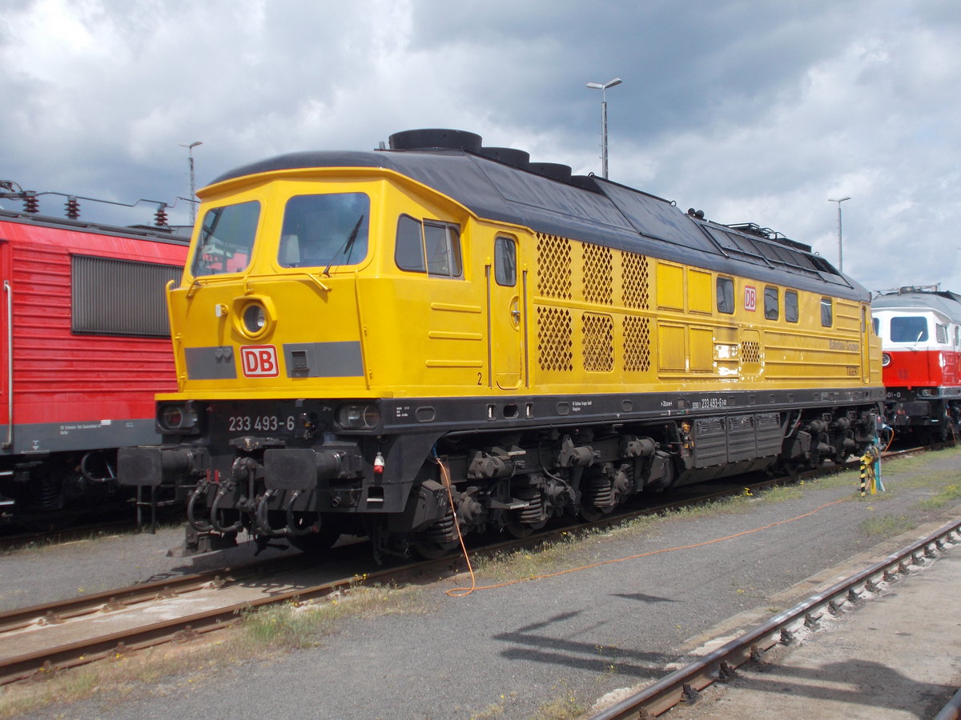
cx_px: 480
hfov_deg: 42.9
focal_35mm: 44
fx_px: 1222
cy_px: 360
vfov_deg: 32.9
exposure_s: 1/125
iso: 80
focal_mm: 7.9
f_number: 10.6
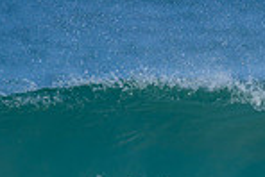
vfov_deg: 0.3
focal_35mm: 4324
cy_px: 232
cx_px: 249
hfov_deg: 0.5
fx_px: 31860
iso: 160
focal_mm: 800
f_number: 6.3
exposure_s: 1/2000
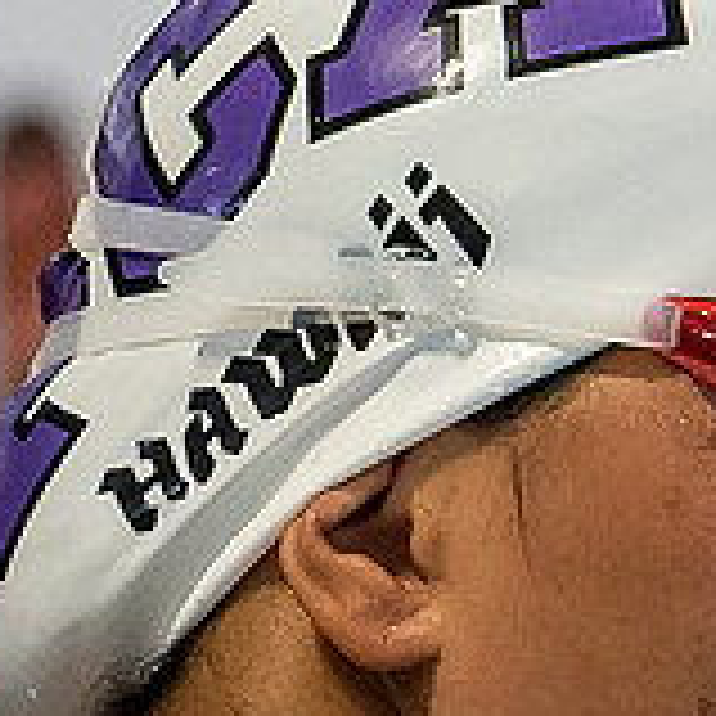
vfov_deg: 0.5
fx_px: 77341
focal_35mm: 3305
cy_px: 1179
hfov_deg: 0.5
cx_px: 680
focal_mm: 200
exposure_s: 1/250
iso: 1600
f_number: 3.5
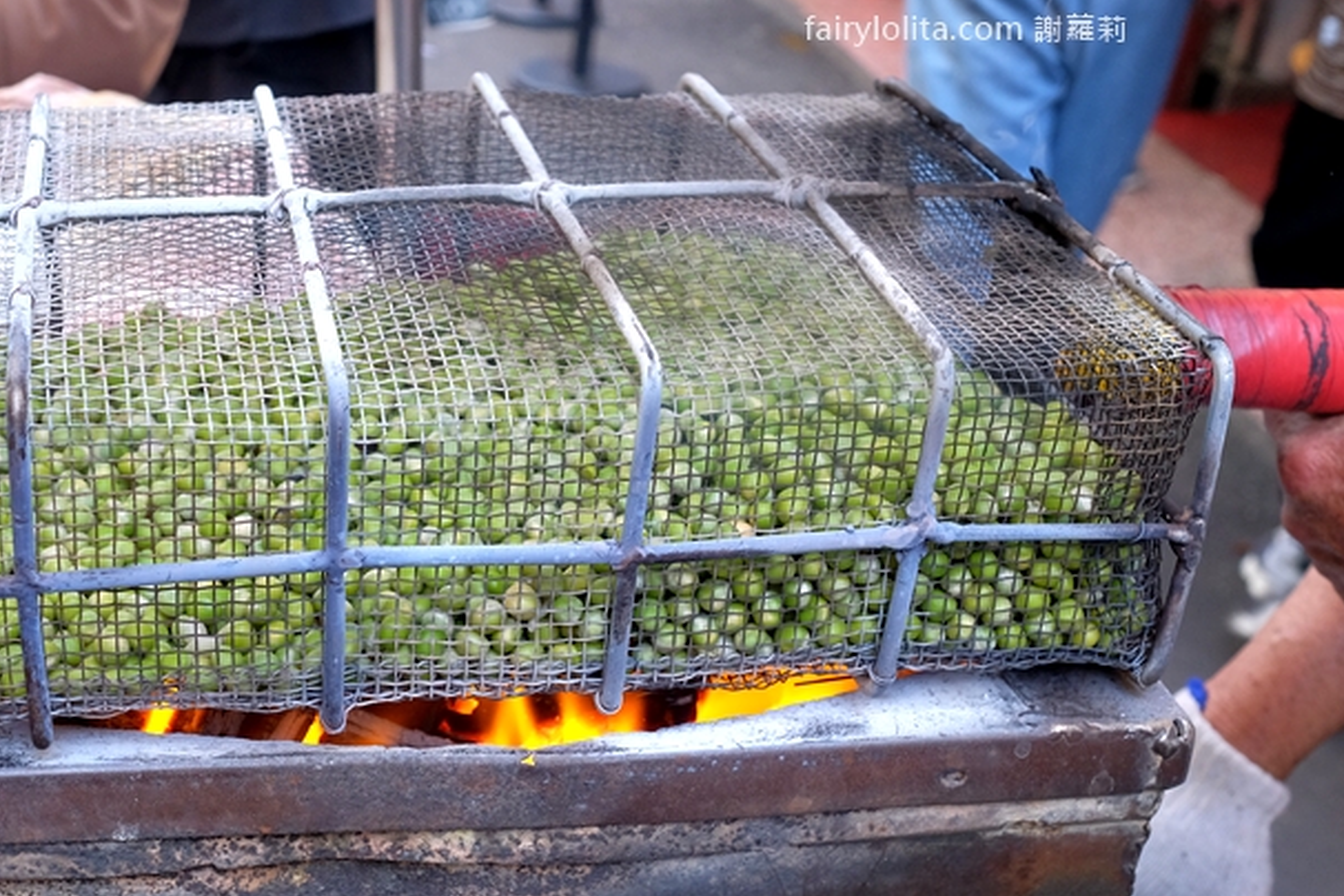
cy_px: 475
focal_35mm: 52
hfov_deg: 37.7
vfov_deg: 26.0
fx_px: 1941
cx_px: 435
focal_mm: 23
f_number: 5.6
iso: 1000
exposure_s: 1/85
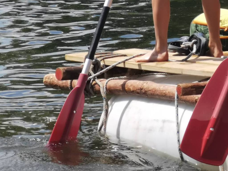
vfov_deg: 11.0
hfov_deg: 14.6
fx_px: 889
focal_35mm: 135
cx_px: 114
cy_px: 86
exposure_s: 1/516
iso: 50
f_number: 3.4
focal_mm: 14.46
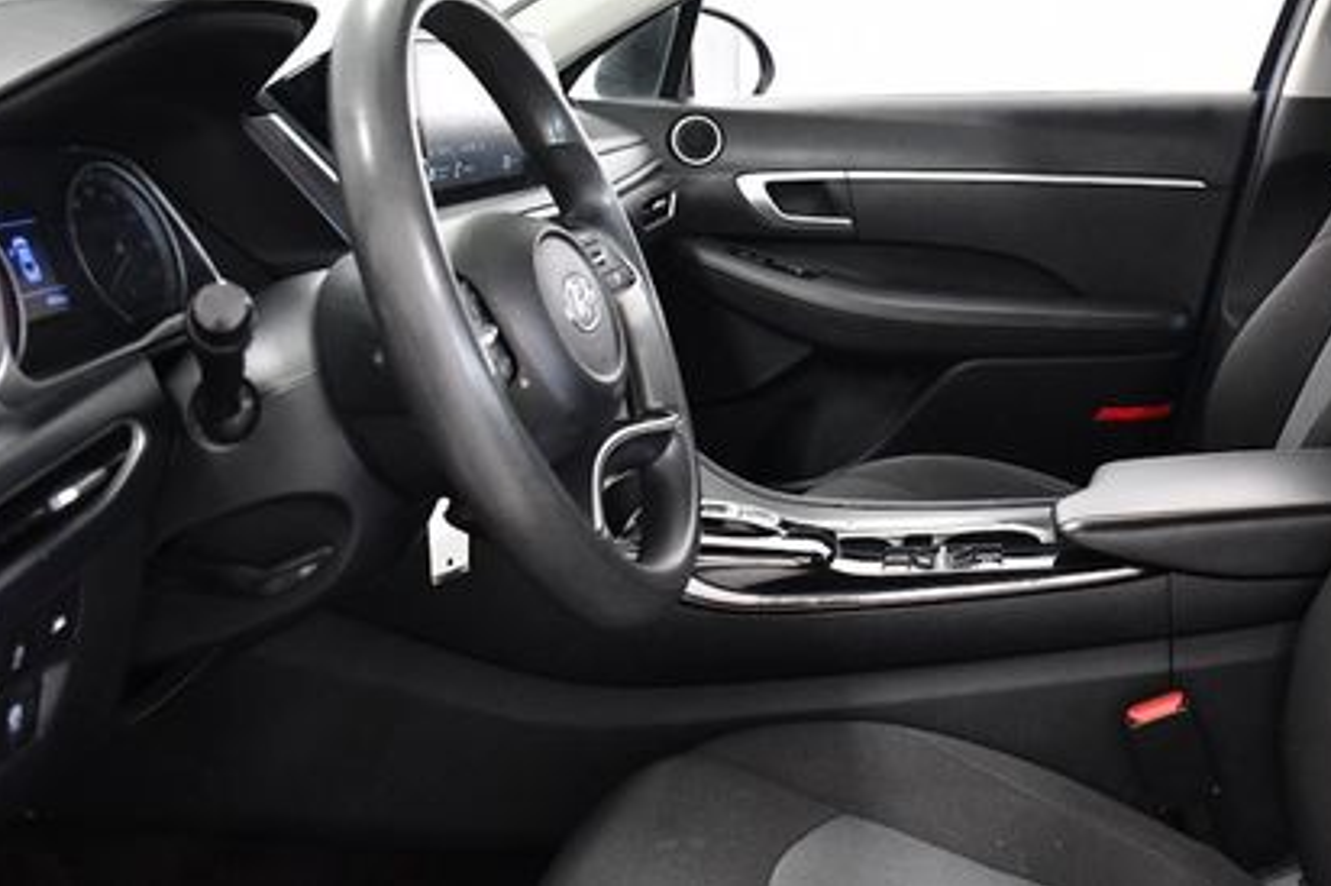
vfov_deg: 31.2
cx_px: 911
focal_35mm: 42
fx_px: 1552
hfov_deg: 45.6
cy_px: 199
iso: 2500
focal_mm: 18
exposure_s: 1/250
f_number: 3.5
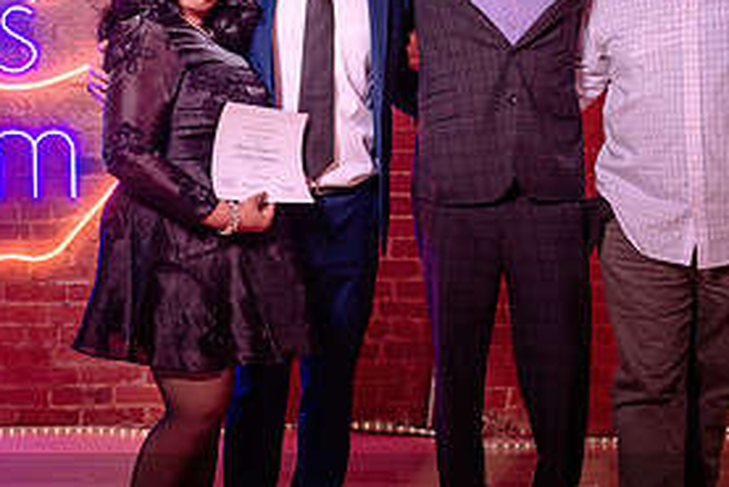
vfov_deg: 20.9
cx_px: 184
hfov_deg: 30.4
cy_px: 180
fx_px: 1317
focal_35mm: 65
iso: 1000
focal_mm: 31
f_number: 3.5
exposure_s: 1/125
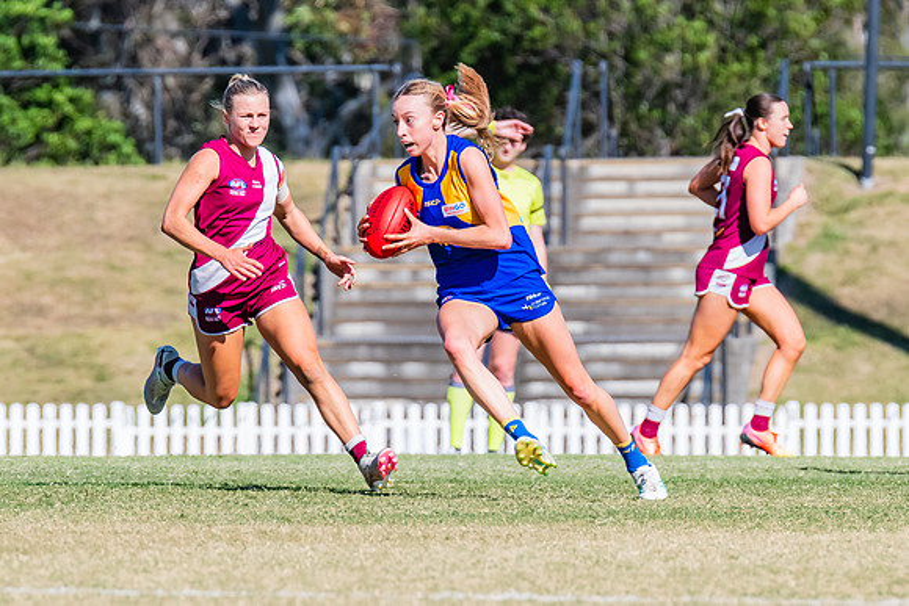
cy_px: 314
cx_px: 438
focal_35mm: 791
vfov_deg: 1.7
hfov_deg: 2.6
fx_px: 19973
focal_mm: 420
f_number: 10
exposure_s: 1/1600
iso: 800
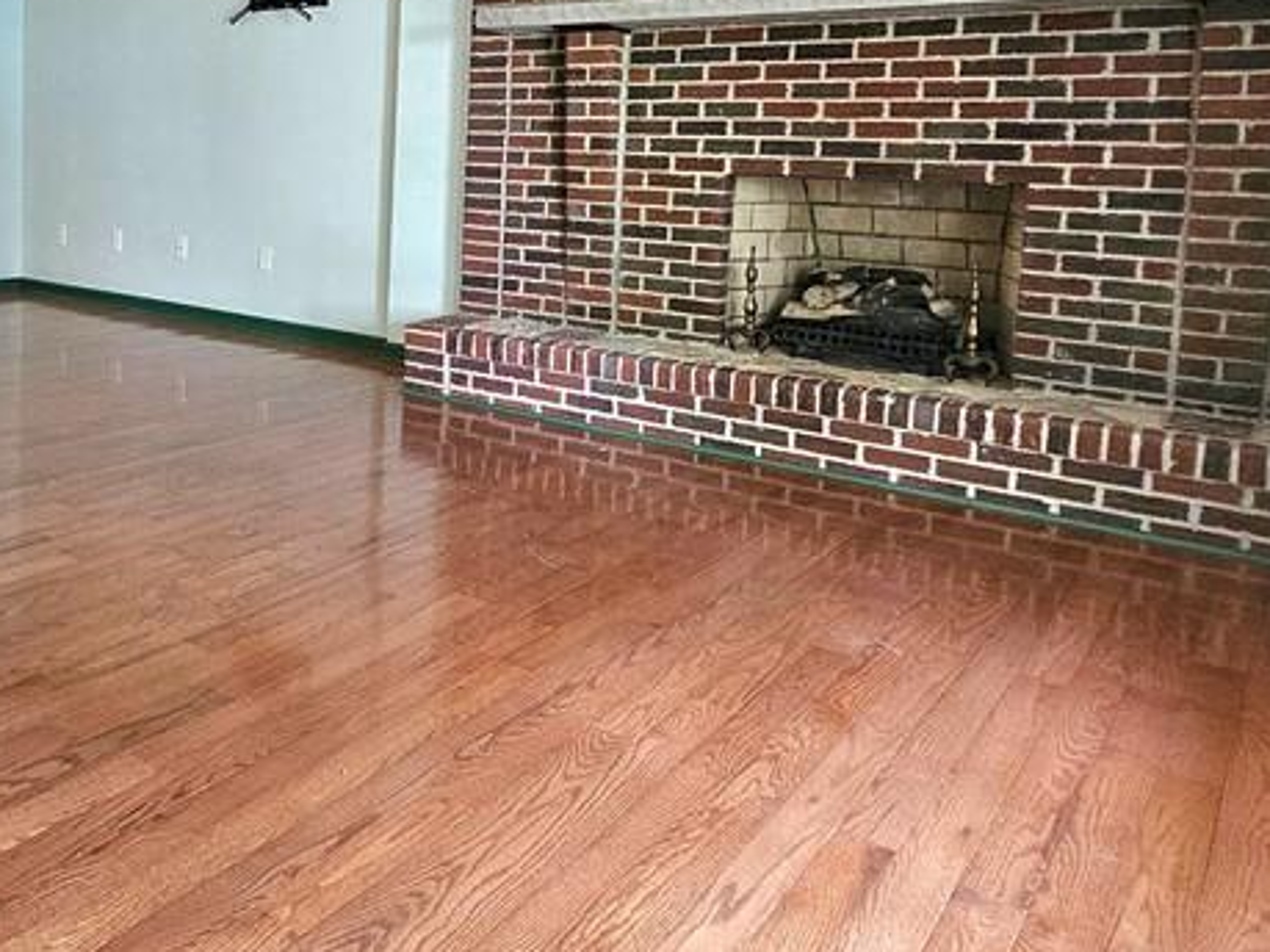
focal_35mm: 29
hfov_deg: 56.6
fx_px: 1064
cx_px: 232
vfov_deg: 46.3
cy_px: 224
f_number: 2.2
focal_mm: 2.2
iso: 500
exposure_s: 1/30
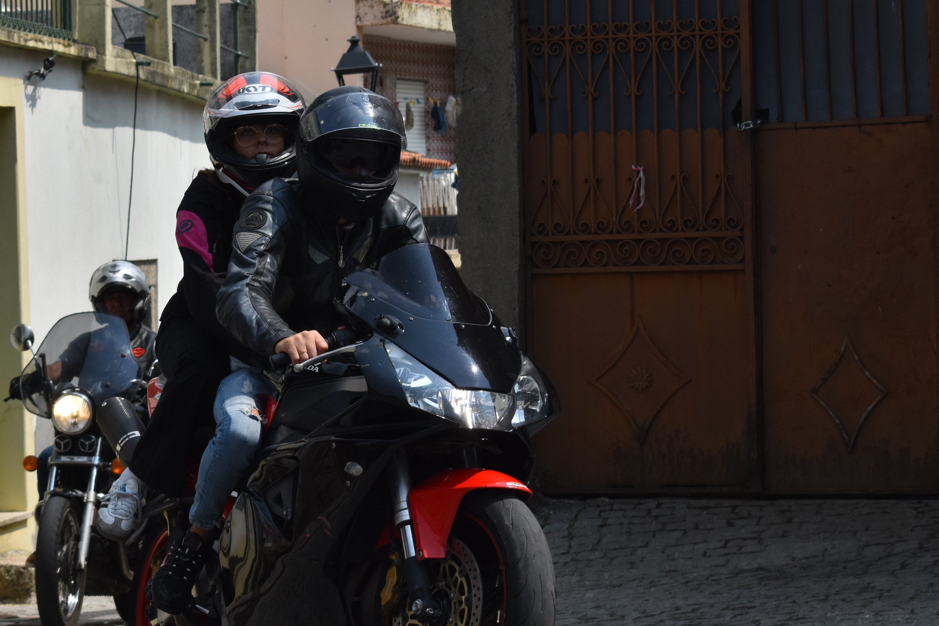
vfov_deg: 10.2
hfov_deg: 15.3
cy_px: 306
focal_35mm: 134
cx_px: 267
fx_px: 3490
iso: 400
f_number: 7.1
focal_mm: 55
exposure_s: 1/2000
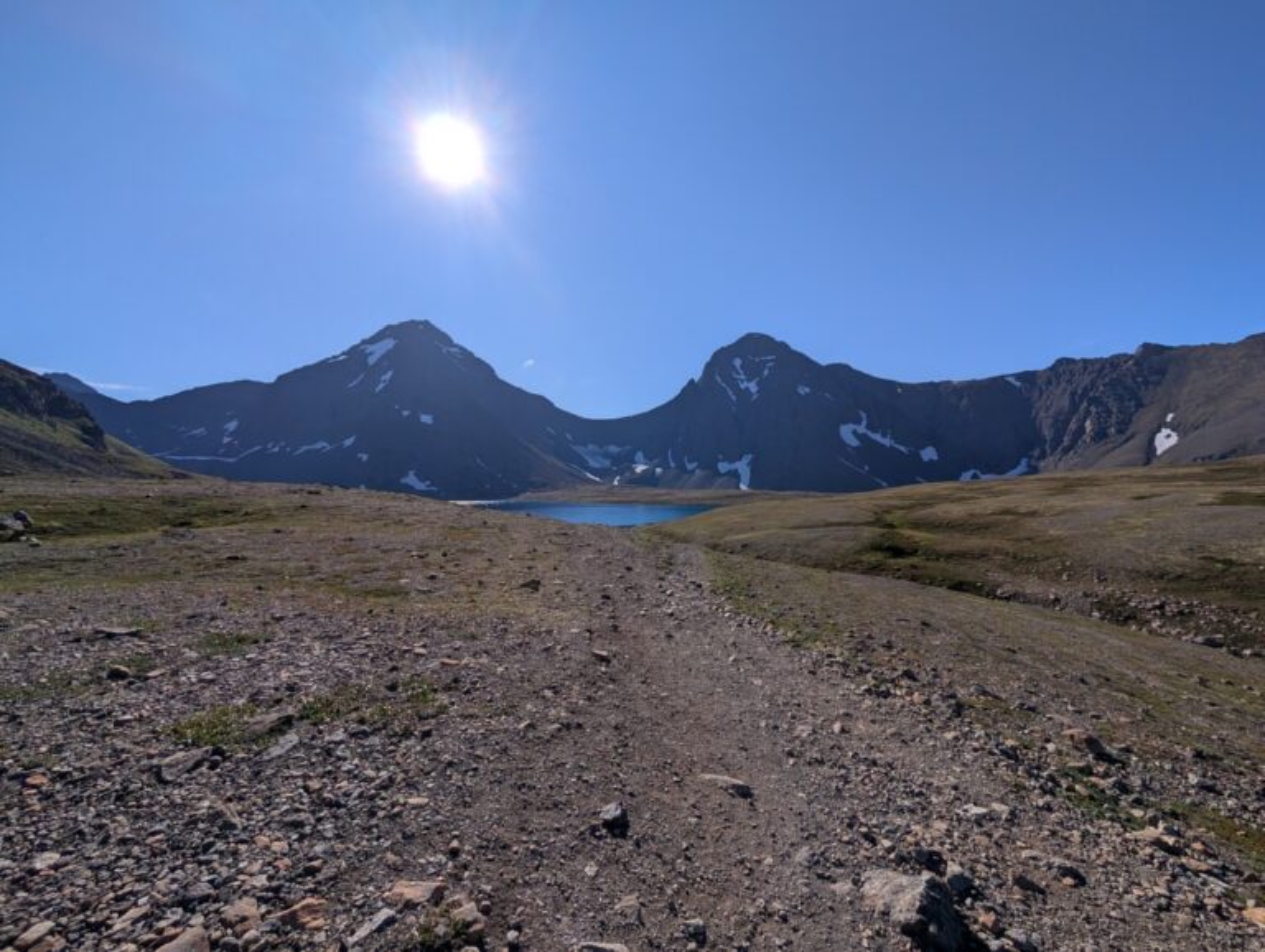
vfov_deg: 94.6
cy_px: 476
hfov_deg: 110.5
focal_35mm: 12
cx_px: 632
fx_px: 439
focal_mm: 2.02
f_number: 1.7
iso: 58
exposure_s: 1/7299
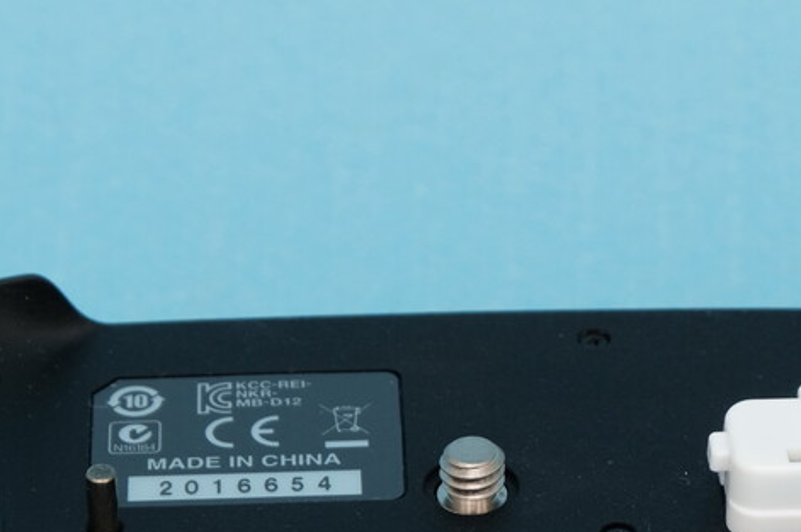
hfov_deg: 10.7
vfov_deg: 7.2
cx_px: 638
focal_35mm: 191
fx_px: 4245
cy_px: 501
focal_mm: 50
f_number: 8
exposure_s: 1/125
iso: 200
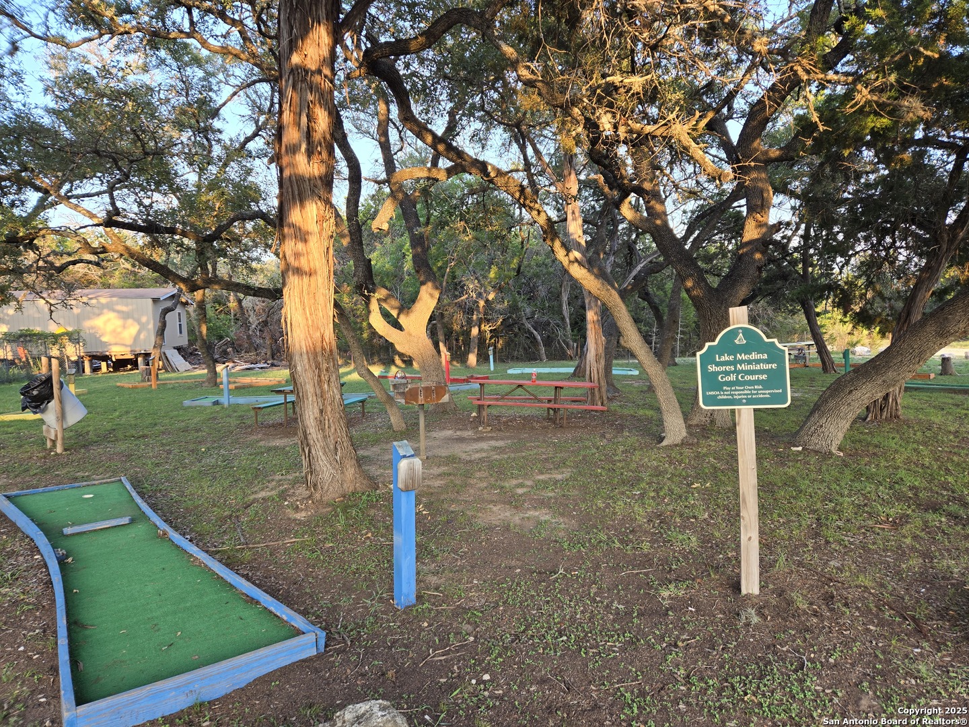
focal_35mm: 23
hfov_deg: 73.9
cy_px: 364
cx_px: 484
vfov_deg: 58.9
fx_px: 644
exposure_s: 1/180
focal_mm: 5.4
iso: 50
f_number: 1.8
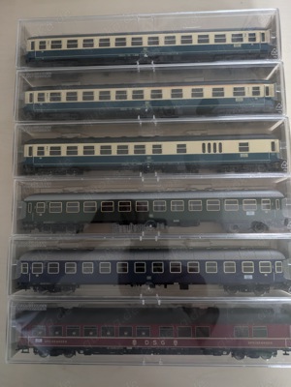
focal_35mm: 25
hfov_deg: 54.9
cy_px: 194
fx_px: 280
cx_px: 146
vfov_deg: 69.4
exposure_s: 1/25
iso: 637
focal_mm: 5.43
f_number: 1.89
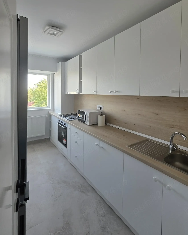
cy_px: 96
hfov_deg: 79.7
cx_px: 78
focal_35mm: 16
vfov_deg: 92.1
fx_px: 111
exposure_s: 1/120
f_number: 1.9
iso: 80
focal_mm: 2.2
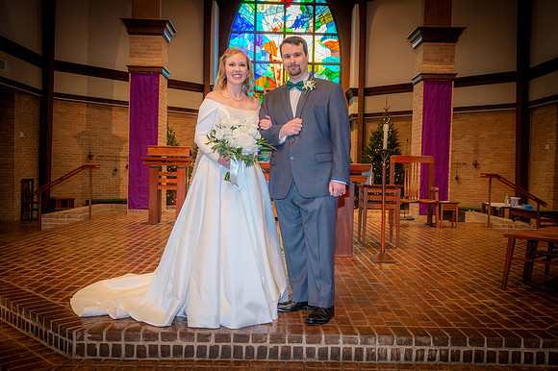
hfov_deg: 54.5
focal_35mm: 35
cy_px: 186
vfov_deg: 37.8
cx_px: 279
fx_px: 542
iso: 1600
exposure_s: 1/125
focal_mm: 35
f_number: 5.6
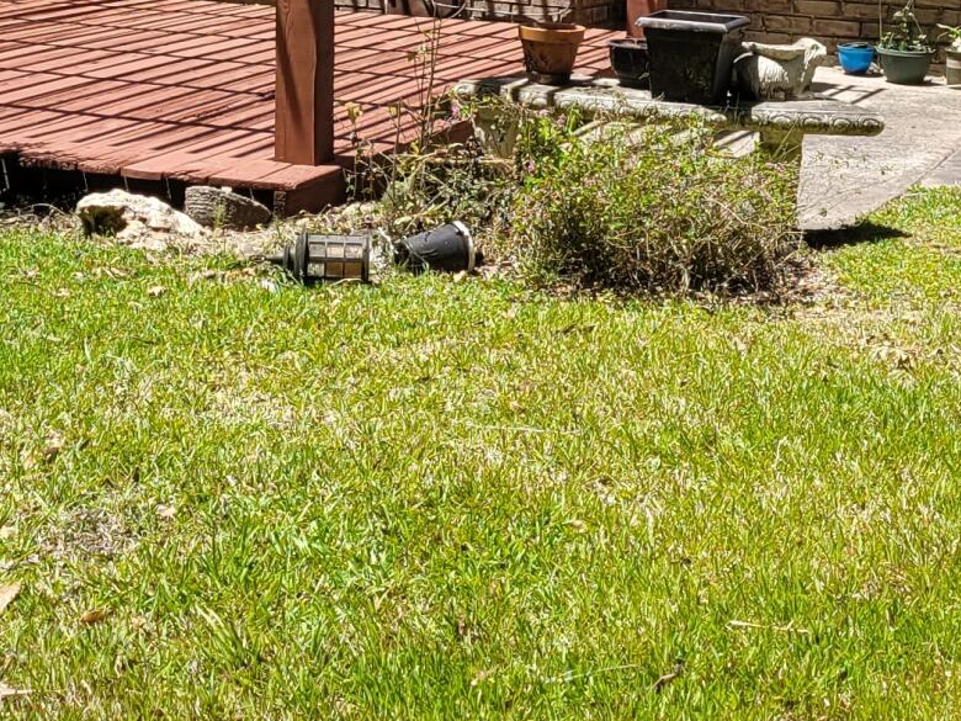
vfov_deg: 14.5
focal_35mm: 100
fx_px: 2776
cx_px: 508
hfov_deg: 19.6
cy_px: -69
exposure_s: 1/1310
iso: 40
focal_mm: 5.4
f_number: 1.8
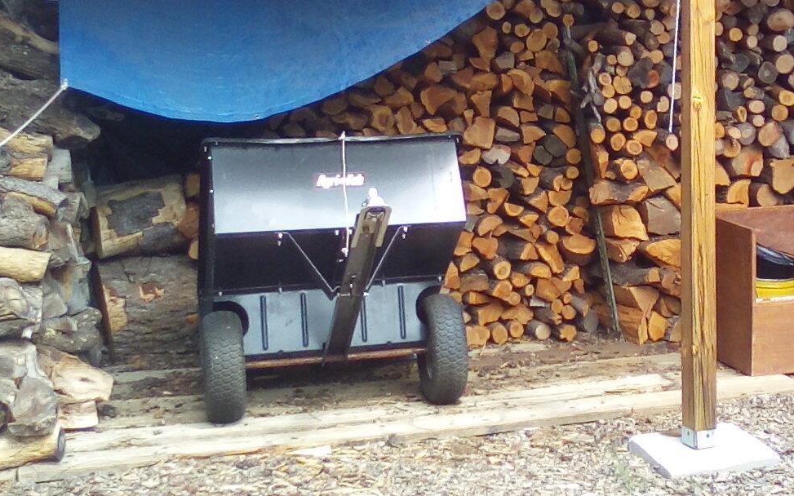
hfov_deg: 33.0
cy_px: 111
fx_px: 1320
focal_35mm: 61
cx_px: 570
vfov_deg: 21.1
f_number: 2.8
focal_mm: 2.9
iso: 57
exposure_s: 1/162
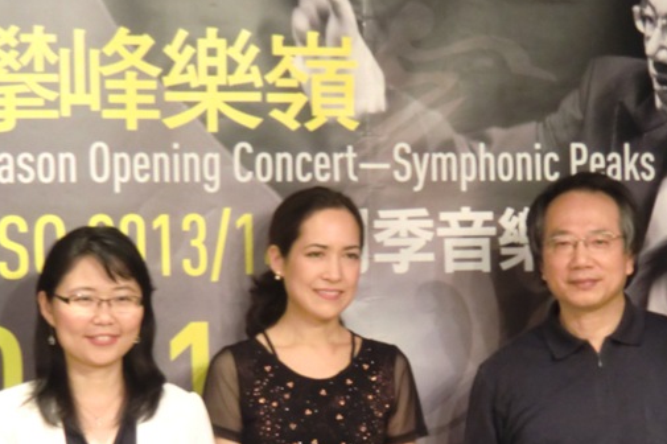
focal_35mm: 125
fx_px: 2314
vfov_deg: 10.9
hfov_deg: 16.4
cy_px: 400
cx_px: 367
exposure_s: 1/8
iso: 400
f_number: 4.4
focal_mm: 11.6
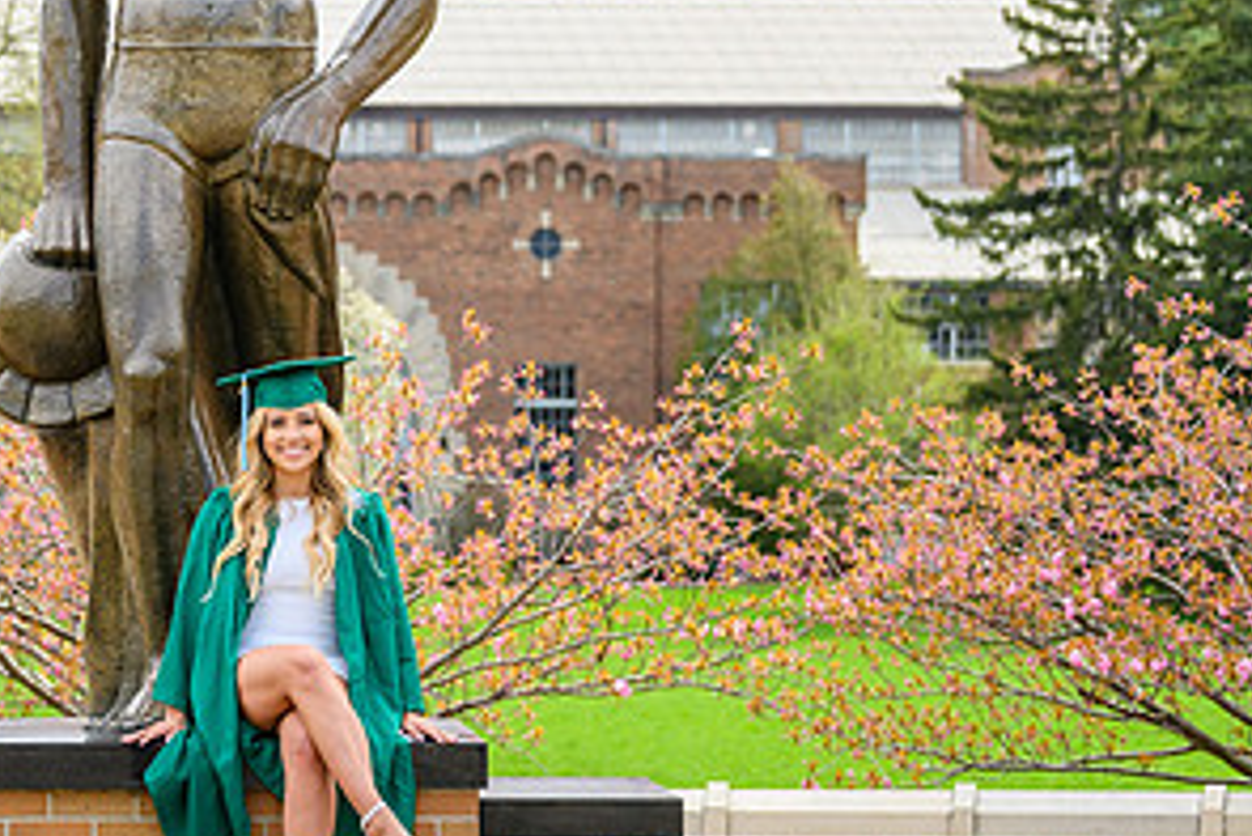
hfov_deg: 12.5
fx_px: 5706
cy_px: 291
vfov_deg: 8.4
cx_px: 297
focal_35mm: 164
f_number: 4
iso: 400
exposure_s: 1/1600
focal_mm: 82
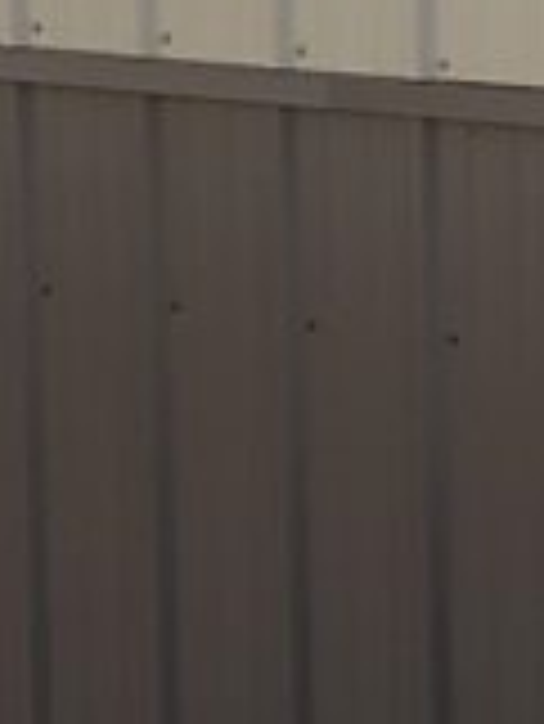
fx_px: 3495
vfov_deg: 11.6
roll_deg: -1.2
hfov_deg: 8.0
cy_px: -130
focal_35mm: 167
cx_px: 1466
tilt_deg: -5.5
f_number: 1.8
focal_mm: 4
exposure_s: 1/1297
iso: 20
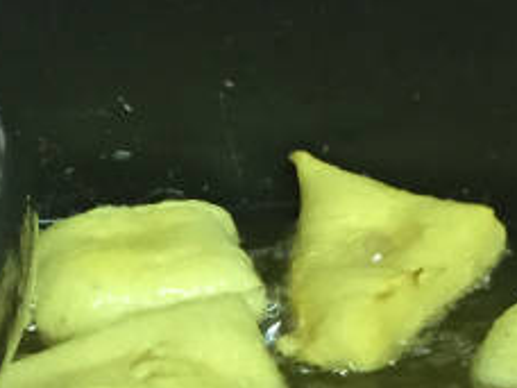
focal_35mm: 130
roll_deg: +4.4
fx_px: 1942
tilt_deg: -35.6
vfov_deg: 11.0
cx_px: 184
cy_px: 558
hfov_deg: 15.1
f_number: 2.2
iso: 200
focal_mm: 4.15
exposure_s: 1/33
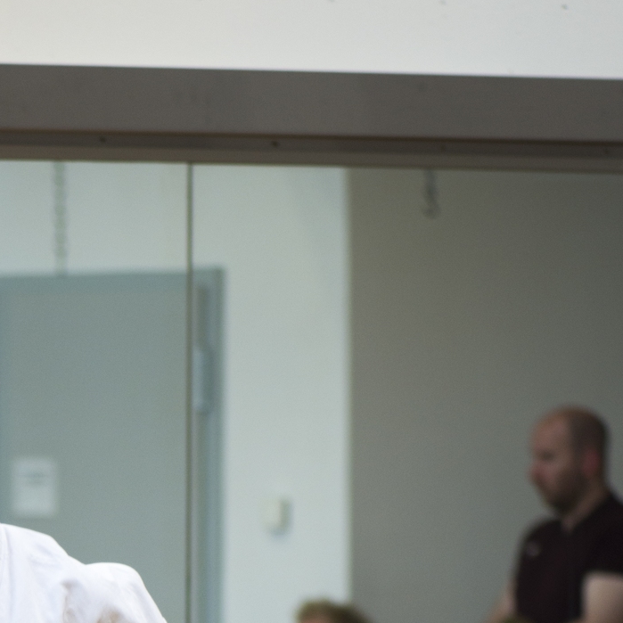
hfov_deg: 4.6
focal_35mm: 383
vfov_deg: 4.5
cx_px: -115
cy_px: 1127
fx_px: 7799
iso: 140
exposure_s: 1/125
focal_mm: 105
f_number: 2.8
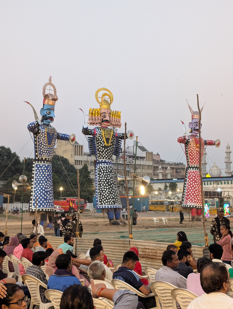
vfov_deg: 38.9
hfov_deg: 29.7
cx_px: 116
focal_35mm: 49
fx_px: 439
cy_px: 154
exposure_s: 1/100
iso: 290
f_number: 1.68
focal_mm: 6.9
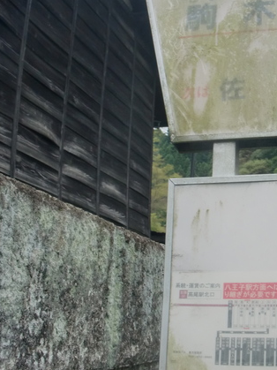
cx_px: 207
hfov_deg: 24.9
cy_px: 169
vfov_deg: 33.2
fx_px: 619
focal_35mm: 58
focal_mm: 6.66
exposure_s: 1/80
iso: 64
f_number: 3.9
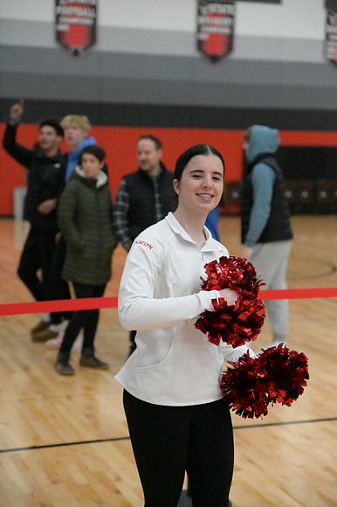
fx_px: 984
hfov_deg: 19.4
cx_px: 168
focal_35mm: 70
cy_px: 254
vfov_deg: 28.9
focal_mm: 70
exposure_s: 1/8000
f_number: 2.8
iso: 40000
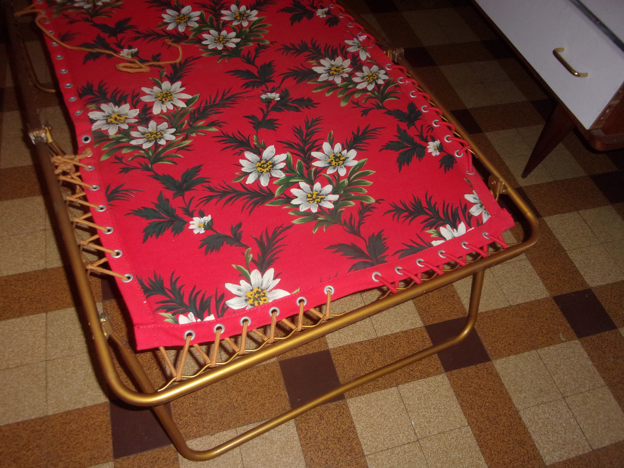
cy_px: 234
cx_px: 312
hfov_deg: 63.4
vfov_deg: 49.7
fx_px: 505
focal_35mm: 28
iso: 200
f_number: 3.9
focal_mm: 5.1
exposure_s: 1/34
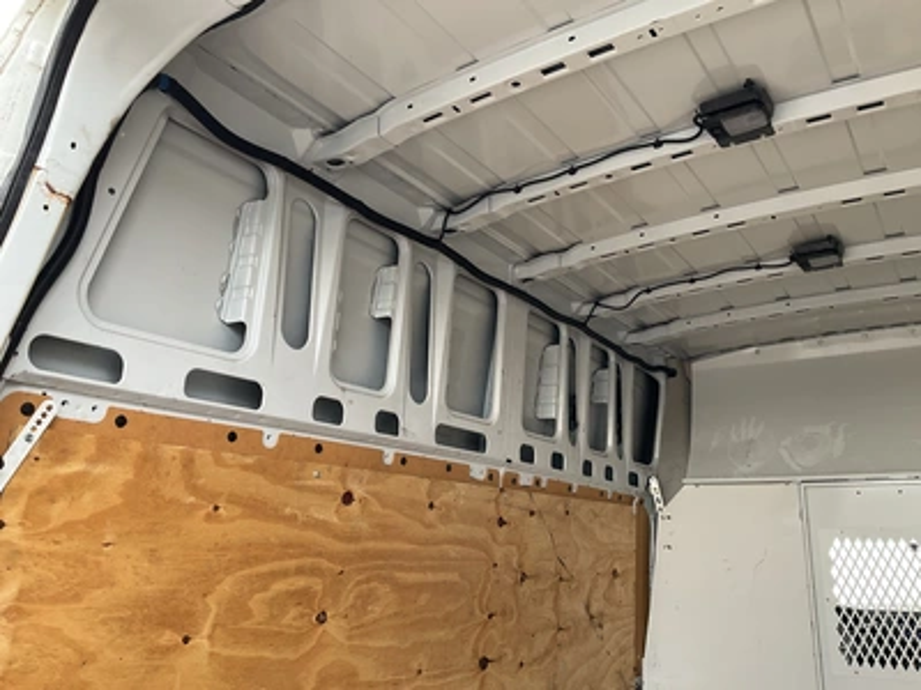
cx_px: 460
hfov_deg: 61.7
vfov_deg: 48.2
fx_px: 772
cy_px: 345
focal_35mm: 29
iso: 50
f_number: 1.8
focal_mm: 3
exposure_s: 1/122
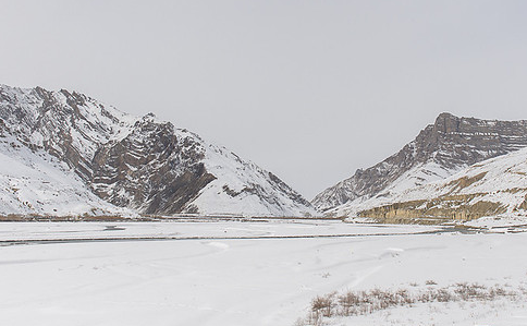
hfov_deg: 51.5
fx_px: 544
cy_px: 141
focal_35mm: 38
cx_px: 297
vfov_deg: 33.3
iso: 560
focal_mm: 31
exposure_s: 1/1600
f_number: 14
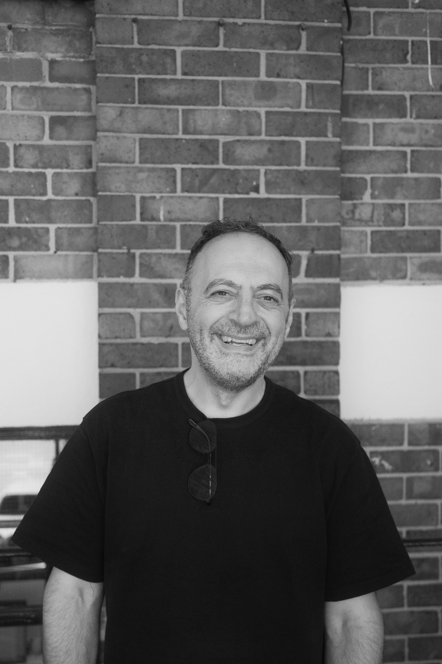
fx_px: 755
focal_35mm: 41
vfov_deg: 47.4
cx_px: 219
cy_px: 340
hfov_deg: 32.6
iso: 200
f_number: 2.8
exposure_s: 1/500
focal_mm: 26
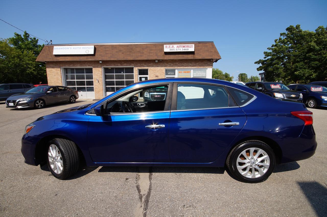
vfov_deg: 77.3
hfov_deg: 100.4
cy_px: 108
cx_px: 164
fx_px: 136
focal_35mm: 15
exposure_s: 1/160
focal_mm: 10
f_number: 10
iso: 100
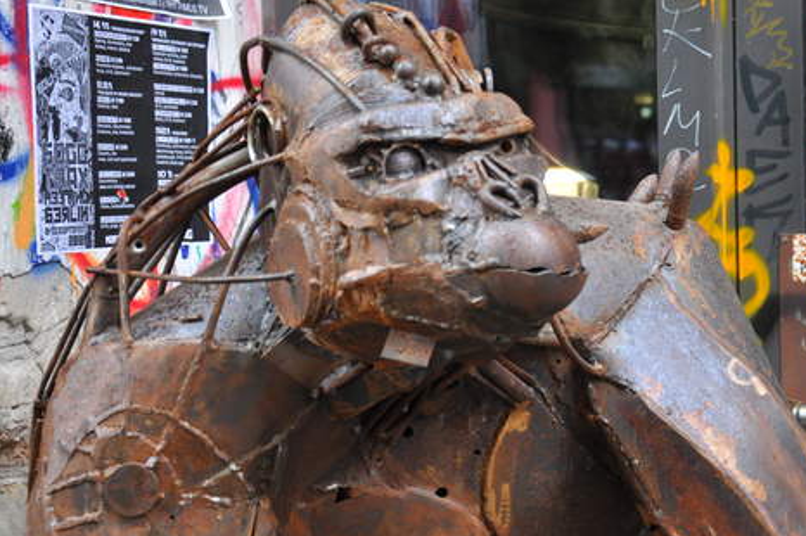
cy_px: 229
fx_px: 2074
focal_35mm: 93
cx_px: 552
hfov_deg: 21.9
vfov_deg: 14.7
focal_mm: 45
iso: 640
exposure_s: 1/50
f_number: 4.8
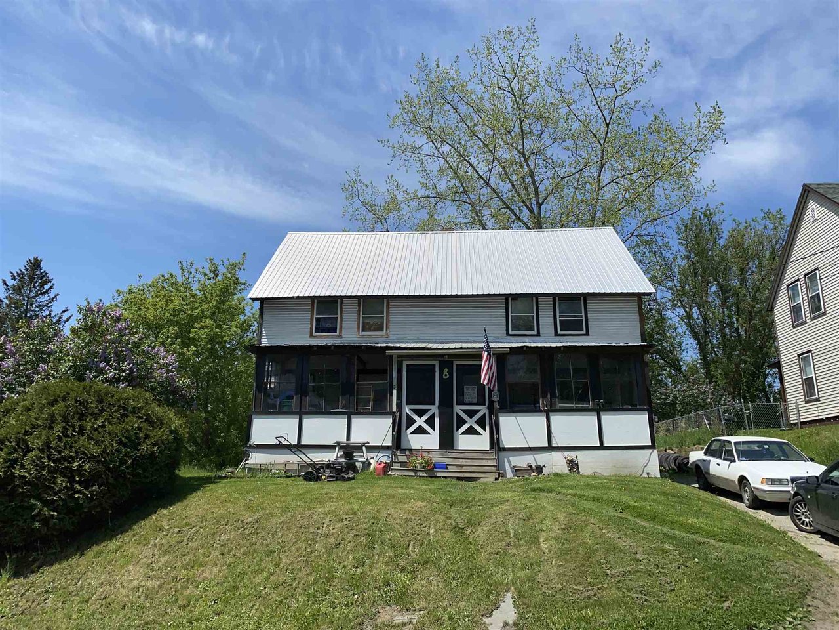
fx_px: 630
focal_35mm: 26
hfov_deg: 67.3
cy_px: 315
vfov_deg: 53.1
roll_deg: -0.2
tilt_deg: +13.5
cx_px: 420
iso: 32
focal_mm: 4.25
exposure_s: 1/7692
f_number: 1.8
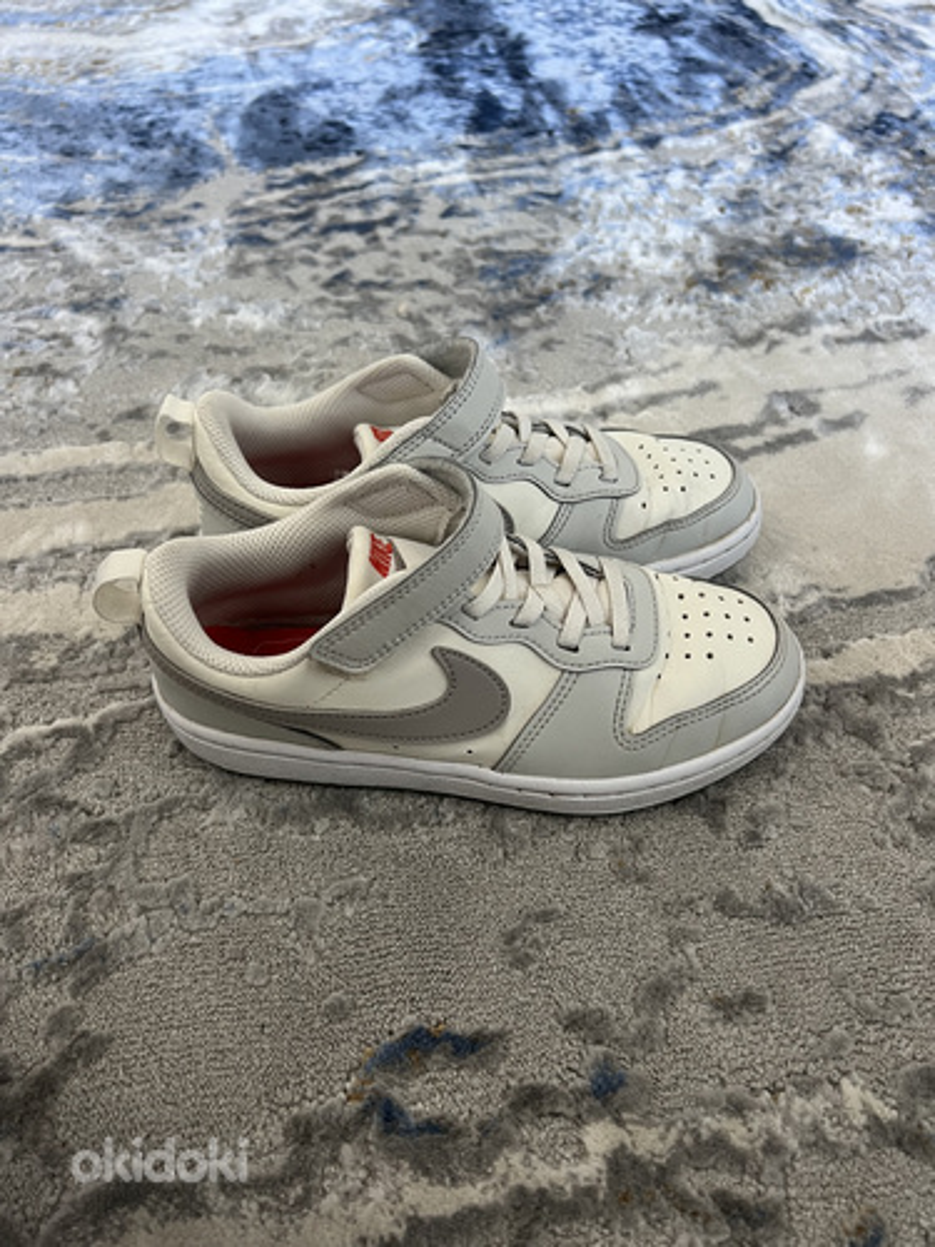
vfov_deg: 67.3
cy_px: 624
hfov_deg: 53.1
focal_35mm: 26
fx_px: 936
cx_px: 468
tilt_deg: -47.6
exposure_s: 1/50
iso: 125
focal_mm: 5.7
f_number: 1.5
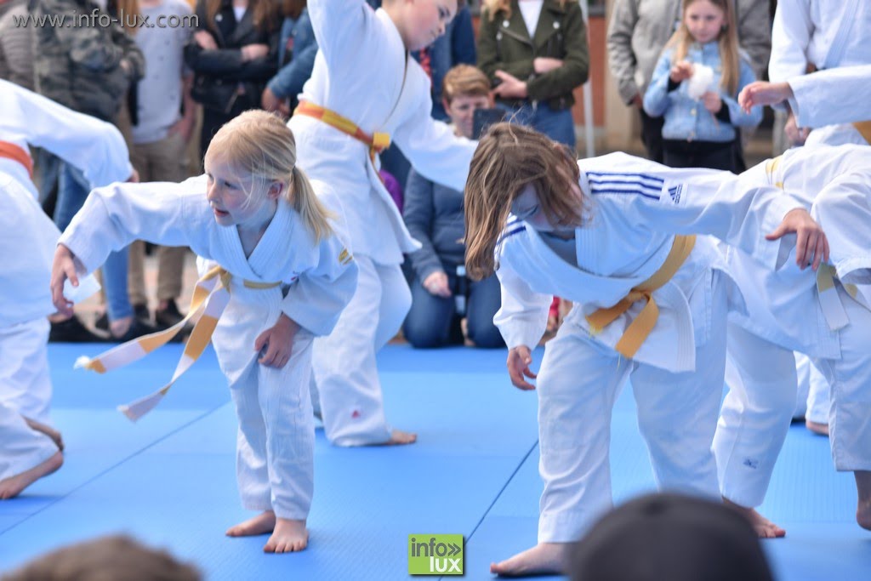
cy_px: 290
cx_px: 436
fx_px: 3085
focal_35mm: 128
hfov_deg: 16.1
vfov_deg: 10.8
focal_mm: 85
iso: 100
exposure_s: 1/500
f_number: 4
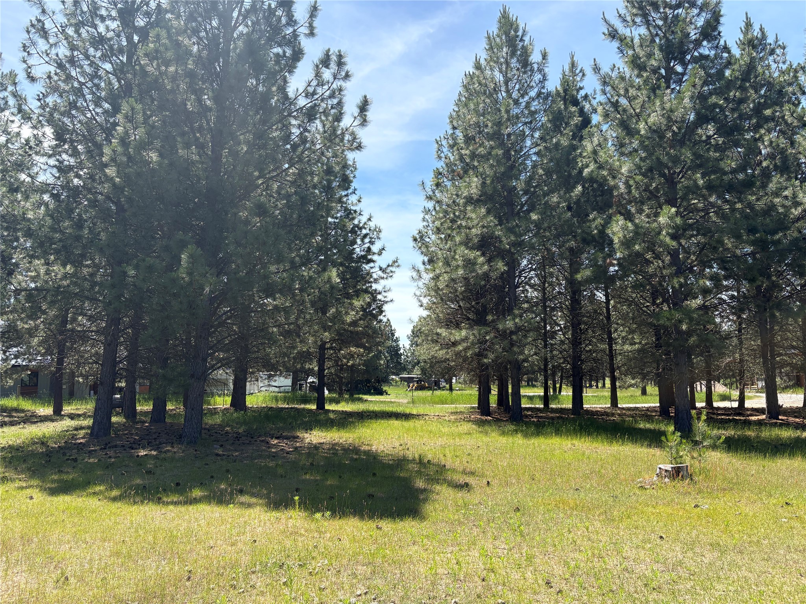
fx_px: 605
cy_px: 302
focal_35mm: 26
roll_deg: +1.2
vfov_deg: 53.1
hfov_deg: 67.3
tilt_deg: +7.7
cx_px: 403
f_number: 1.6
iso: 64
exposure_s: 1/1706
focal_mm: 5.96
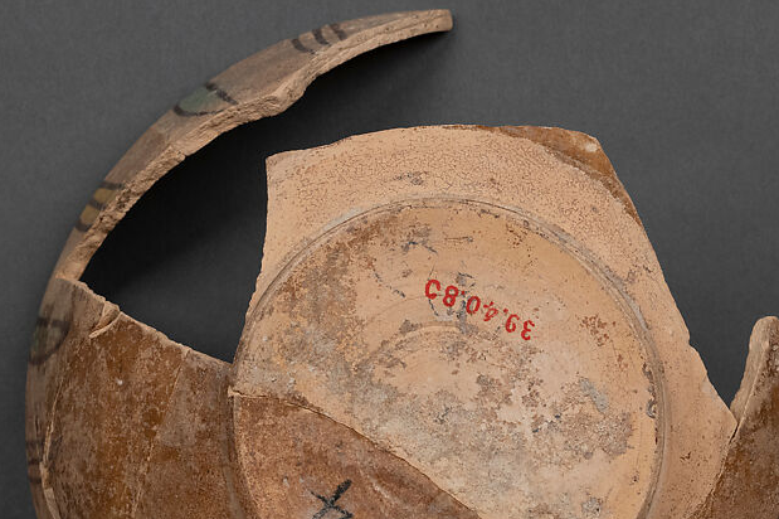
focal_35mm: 97
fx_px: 2098
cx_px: 428
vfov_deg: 14.0
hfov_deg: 21.0
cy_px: 432
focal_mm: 50
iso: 640
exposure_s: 1/80
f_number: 13
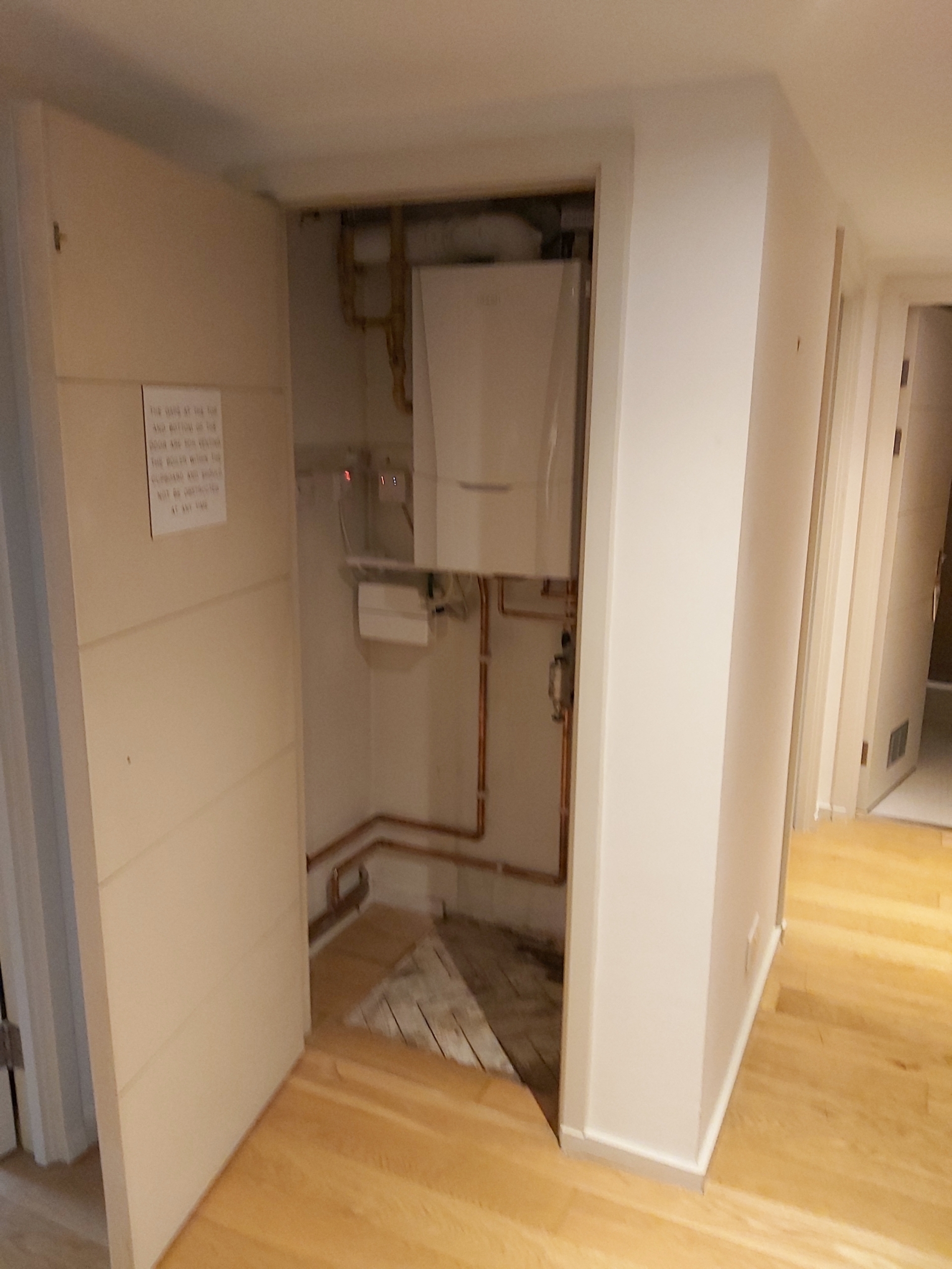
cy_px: 634
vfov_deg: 67.3
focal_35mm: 26
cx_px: 476
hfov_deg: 53.1
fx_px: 953
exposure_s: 1/25
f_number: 1.7
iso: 500
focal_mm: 3.92
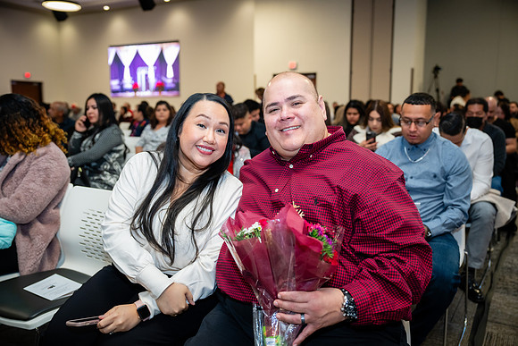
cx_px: 259
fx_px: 475
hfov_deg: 57.2
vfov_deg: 40.0
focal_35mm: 33
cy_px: 173
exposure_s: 1/160
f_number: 2.8
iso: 1600
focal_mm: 33
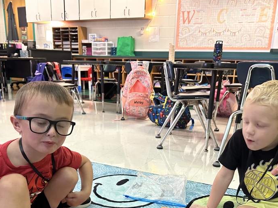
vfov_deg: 38.8
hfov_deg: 51.3
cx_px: 129
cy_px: 152
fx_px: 289
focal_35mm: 36
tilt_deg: -17.5
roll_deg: -0.4
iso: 500
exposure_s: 1/60
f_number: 1.78
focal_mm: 6.86
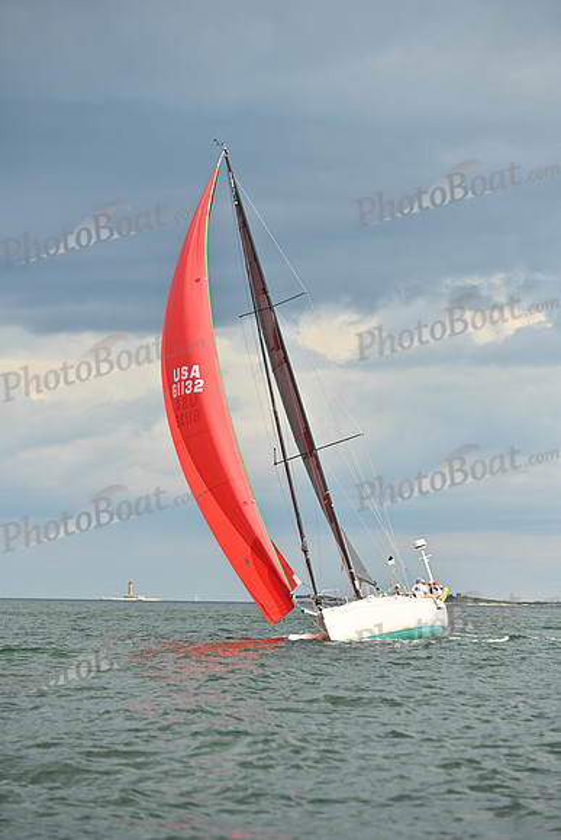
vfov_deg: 13.7
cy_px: 420
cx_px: 280
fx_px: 3504
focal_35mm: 150
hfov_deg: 9.2
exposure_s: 1/800
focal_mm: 150
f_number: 5
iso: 250
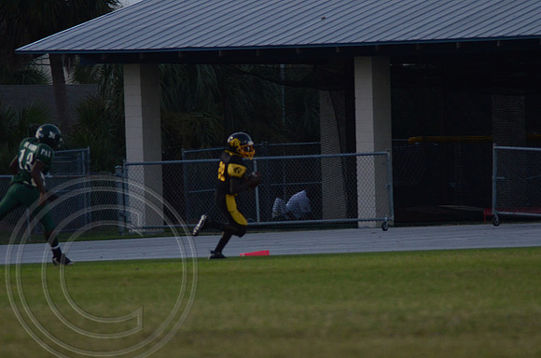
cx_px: 270
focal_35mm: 480
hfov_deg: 4.3
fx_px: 7198
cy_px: 179
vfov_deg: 2.9
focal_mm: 320
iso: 1600
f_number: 5.6
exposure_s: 1/400
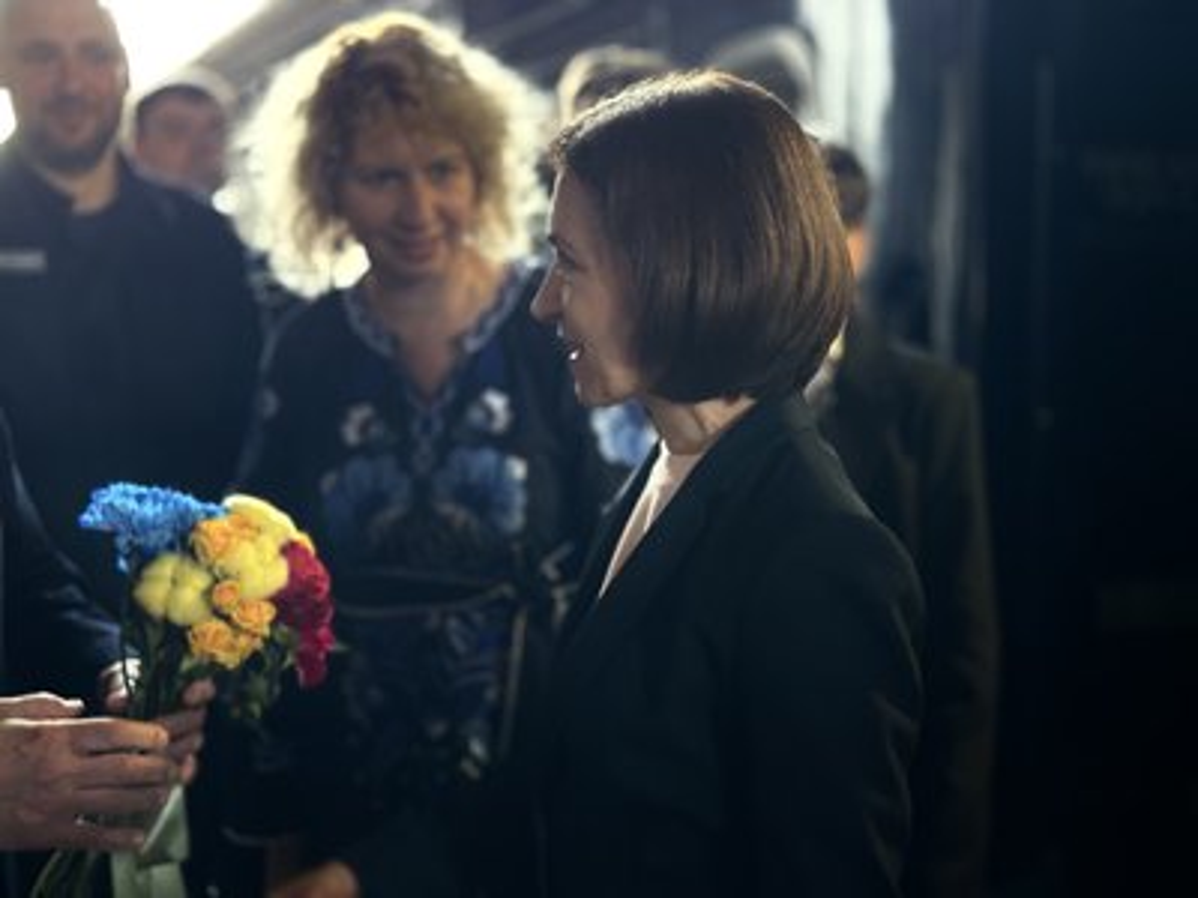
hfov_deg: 39.7
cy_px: 449
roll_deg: +0.8
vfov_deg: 30.3
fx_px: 1661
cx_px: 599
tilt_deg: -4.2
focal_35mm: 48
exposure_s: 1/56
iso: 250
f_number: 1.78
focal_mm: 6.76
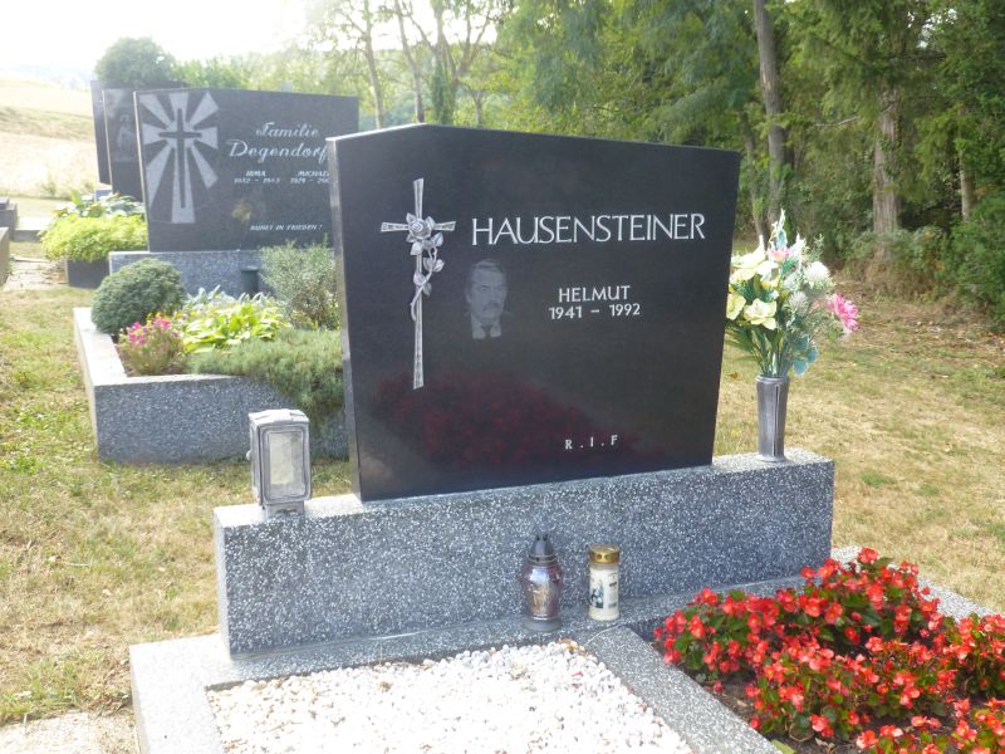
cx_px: 502
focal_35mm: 41
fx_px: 1190
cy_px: 377
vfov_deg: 35.1
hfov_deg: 45.8
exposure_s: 1/125
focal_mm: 7.4
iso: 200
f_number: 3.9
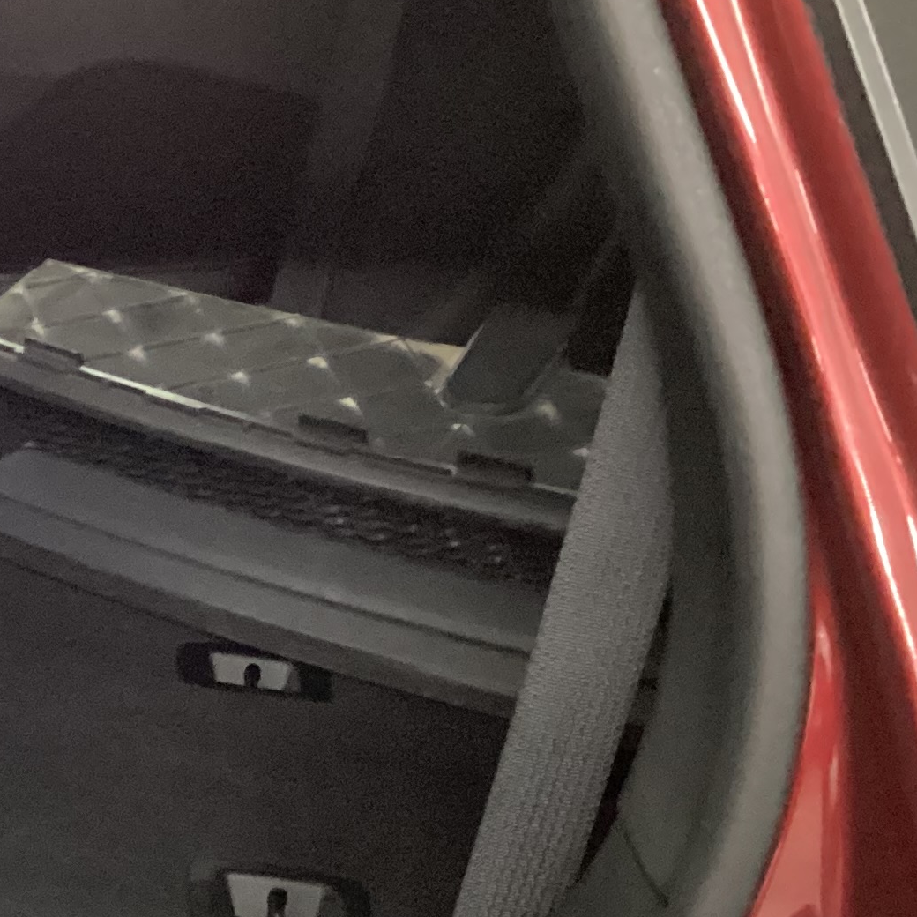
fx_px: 2577
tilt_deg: -24.2
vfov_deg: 20.1
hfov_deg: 19.1
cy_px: 630
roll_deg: +1.2
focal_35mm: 86
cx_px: -182
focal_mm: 3.3
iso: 640
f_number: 2.4
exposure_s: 1/17
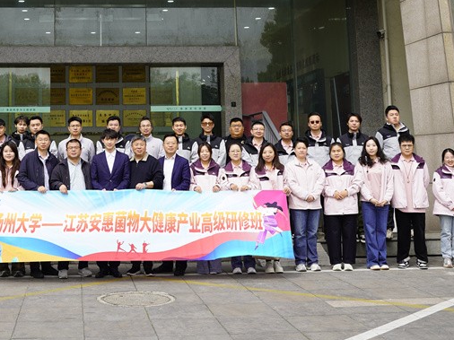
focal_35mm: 57
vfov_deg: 25.1
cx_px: 103
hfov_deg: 33.0
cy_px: 52
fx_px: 747
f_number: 5
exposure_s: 1/320
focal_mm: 30
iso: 100
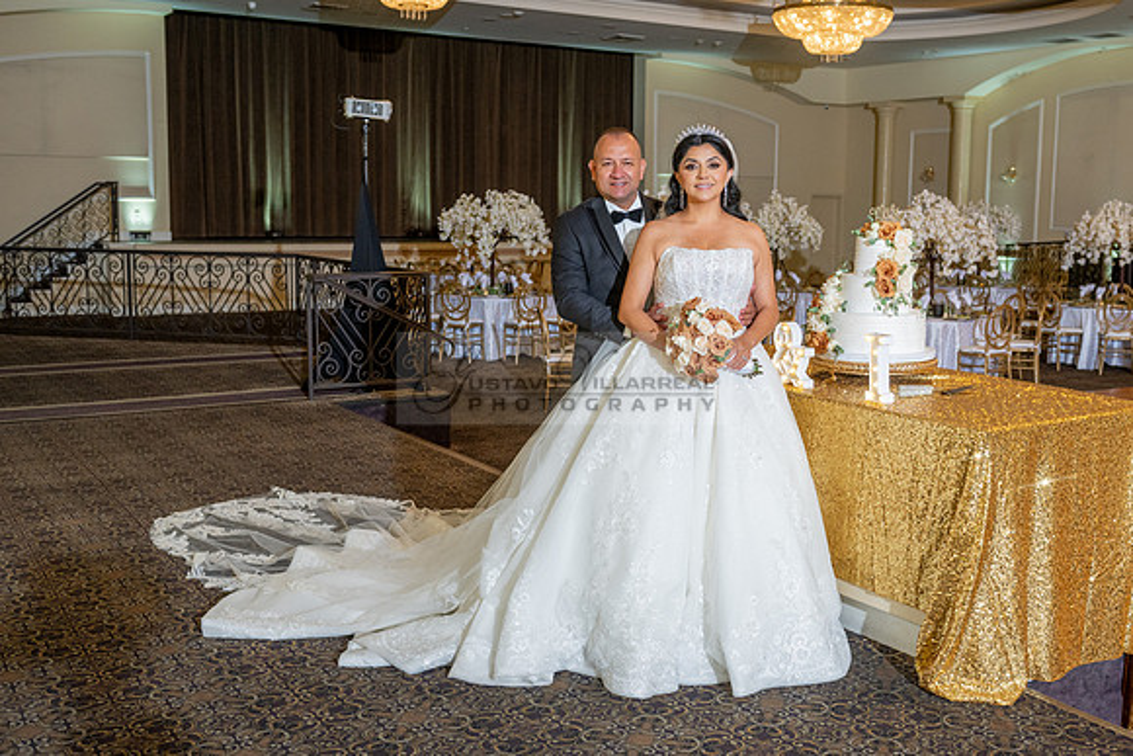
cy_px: 355
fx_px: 1256
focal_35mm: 40
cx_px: 658
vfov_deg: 33.5
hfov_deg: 48.4
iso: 800
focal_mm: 34
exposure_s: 1/125
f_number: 4
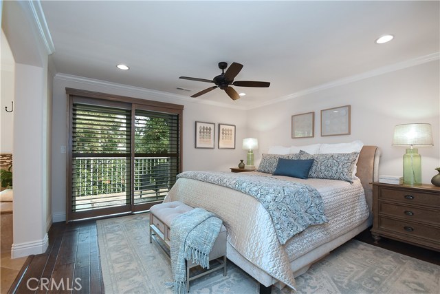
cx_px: 220
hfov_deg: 100.4
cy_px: 147
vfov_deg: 77.4
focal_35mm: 15
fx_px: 183
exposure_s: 1/25
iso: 640
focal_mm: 10
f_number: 6.3
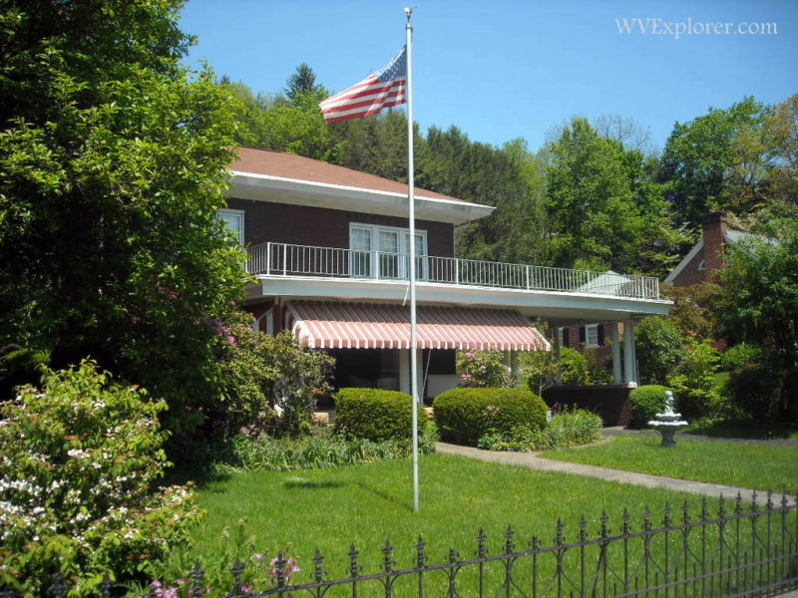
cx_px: 399
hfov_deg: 52.6
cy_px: 299
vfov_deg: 40.7
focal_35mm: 35
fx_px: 807
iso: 64
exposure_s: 1/840
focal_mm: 5.7
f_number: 2.8
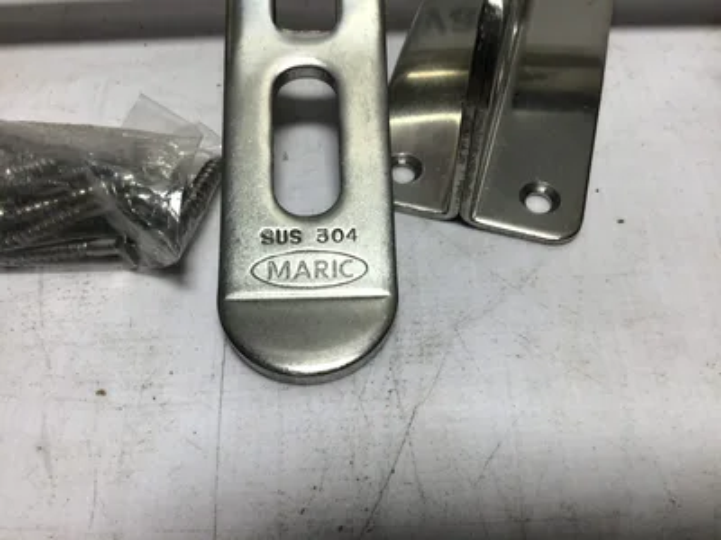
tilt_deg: -56.7
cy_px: 270
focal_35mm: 31
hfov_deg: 58.4
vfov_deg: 45.4
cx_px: 360
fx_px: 646
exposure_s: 1/145
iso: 25
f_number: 2.4
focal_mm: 3.3
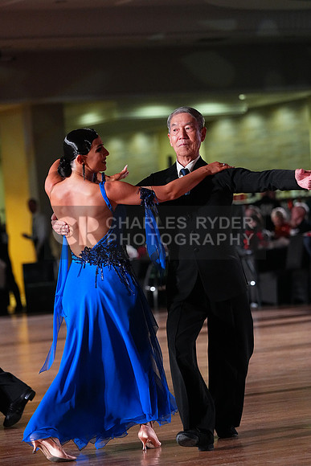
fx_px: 2124
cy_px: 233
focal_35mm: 164
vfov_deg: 12.5
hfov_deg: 8.4
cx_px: 156
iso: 6400
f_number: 4.5
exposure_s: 1/400
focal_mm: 164
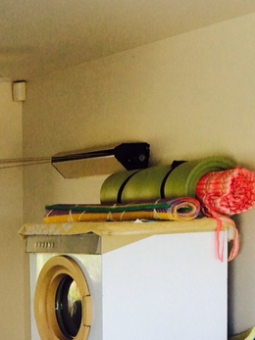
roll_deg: +2.9
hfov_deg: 12.7
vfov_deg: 17.8
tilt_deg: -9.5
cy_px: 368
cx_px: -184
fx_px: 1052
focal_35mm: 107
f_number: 2.2
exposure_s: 1/120
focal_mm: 4.15
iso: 50
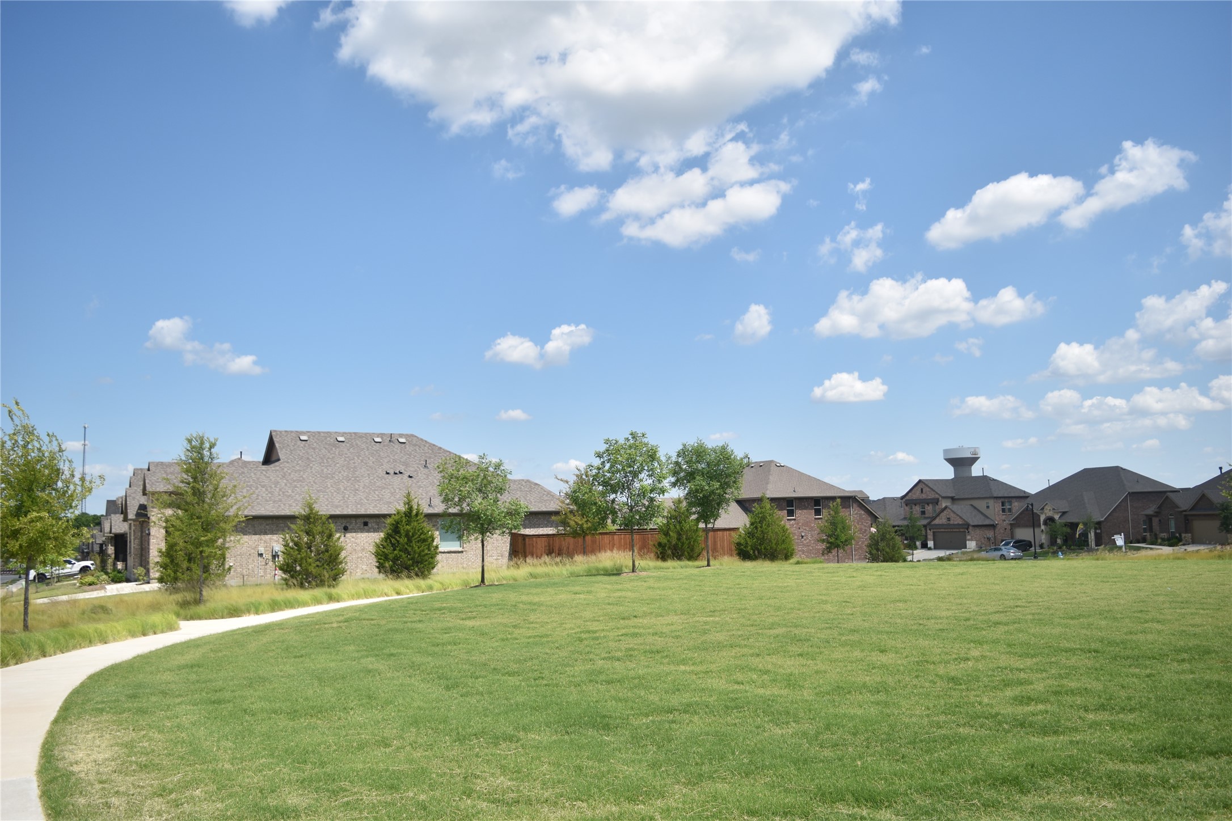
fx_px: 924
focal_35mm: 27
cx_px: 616
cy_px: 410
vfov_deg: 47.9
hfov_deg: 67.4
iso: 100
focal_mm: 18
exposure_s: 1/1250
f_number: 3.5
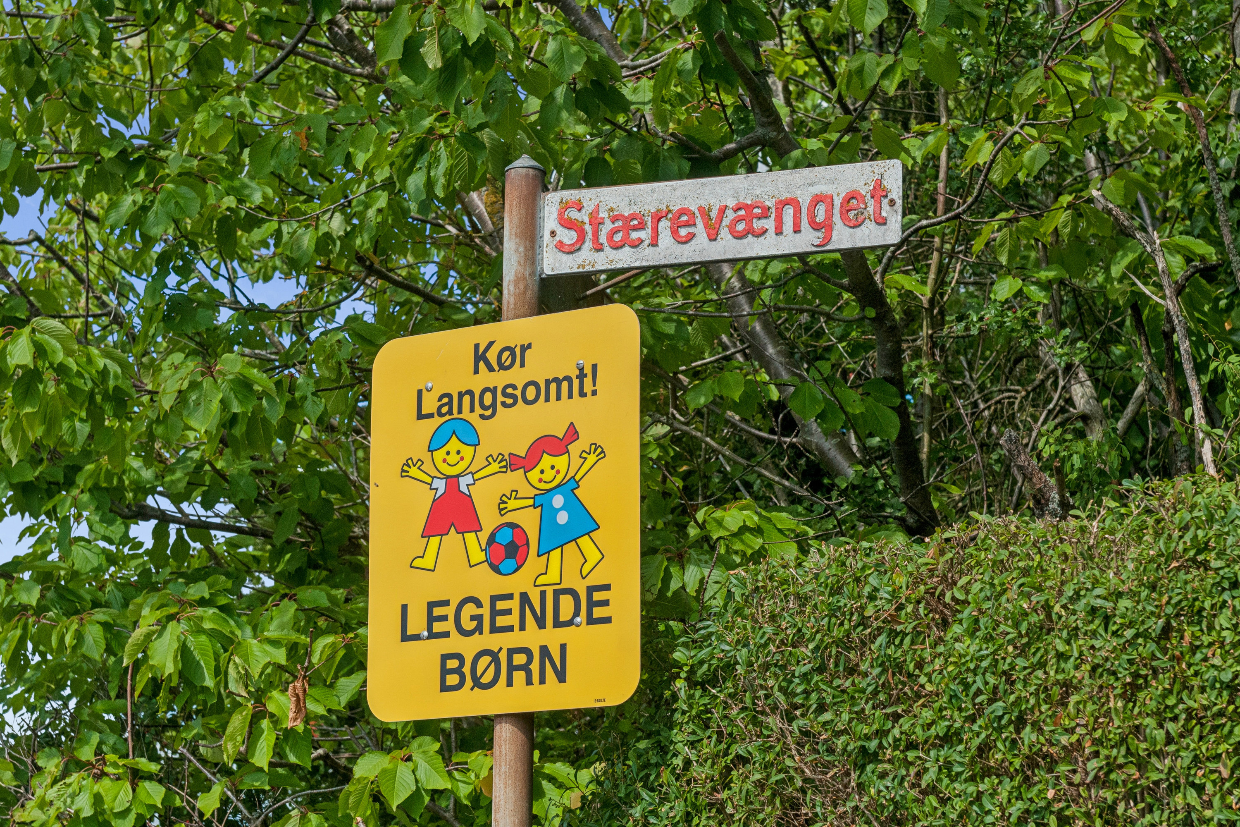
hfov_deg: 23.4
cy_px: 414
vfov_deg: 15.7
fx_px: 2996
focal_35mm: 87
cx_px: 620
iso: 400
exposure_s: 1/1600
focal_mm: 58
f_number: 8
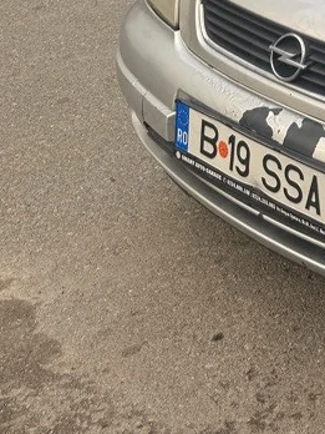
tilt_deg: -7.9
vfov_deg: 19.2
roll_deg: -1.6
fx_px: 1152
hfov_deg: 13.9
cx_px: 619
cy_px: -175
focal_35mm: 92
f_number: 1.78
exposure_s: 1/658
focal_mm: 6.76
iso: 80
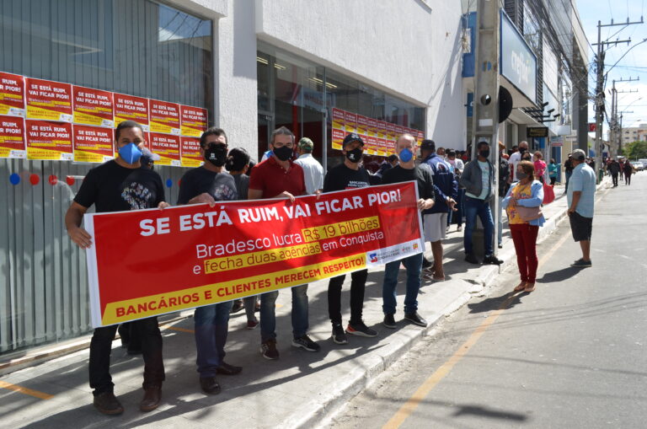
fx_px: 592
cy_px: 214
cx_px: 324
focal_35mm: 33
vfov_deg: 39.8
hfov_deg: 57.3
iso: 100
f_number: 7.1
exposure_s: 1/200
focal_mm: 22
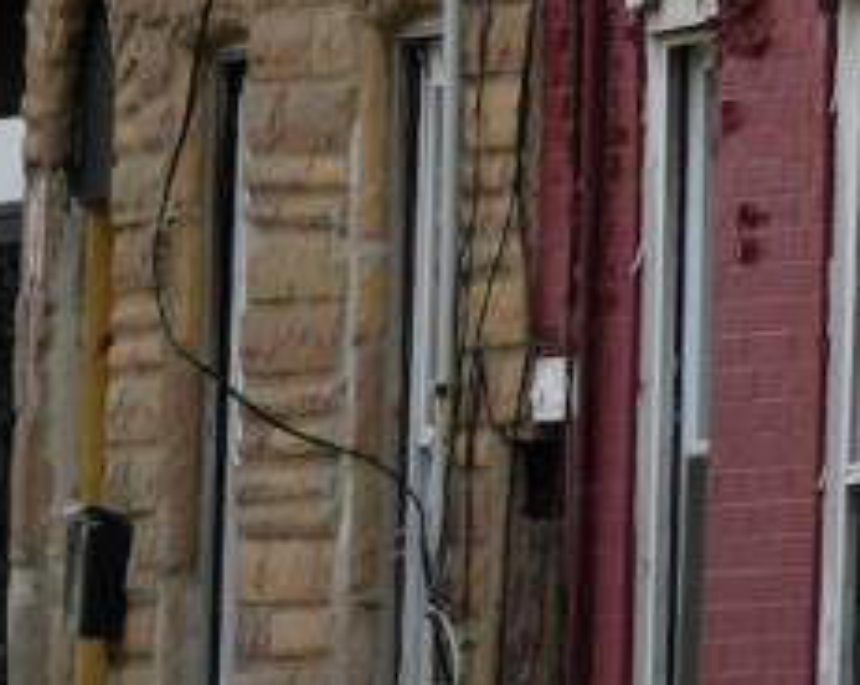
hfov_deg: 1.4
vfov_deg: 1.1
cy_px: -408
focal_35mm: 1376
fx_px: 34964
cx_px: 603
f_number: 5.6
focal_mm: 220
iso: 500
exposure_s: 1/1600
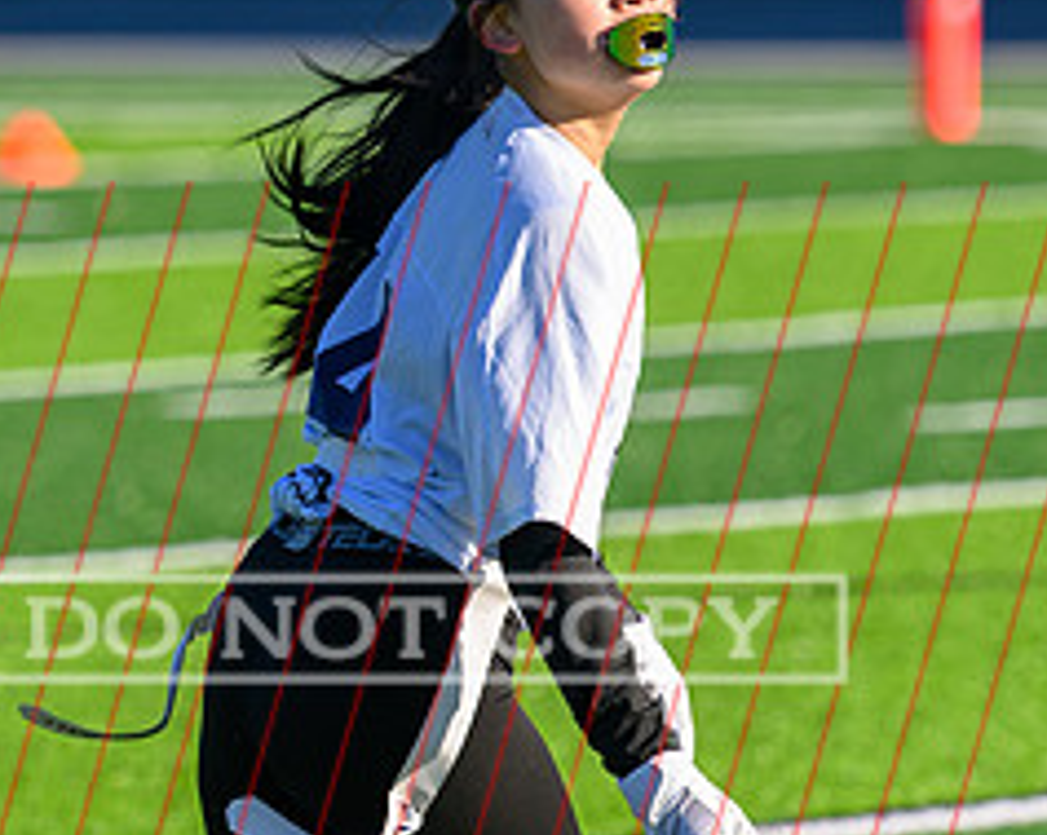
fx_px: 16217
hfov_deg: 3.7
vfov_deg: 2.9
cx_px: 460
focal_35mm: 524
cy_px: 468
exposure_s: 1/1250
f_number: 3.5
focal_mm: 165
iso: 180
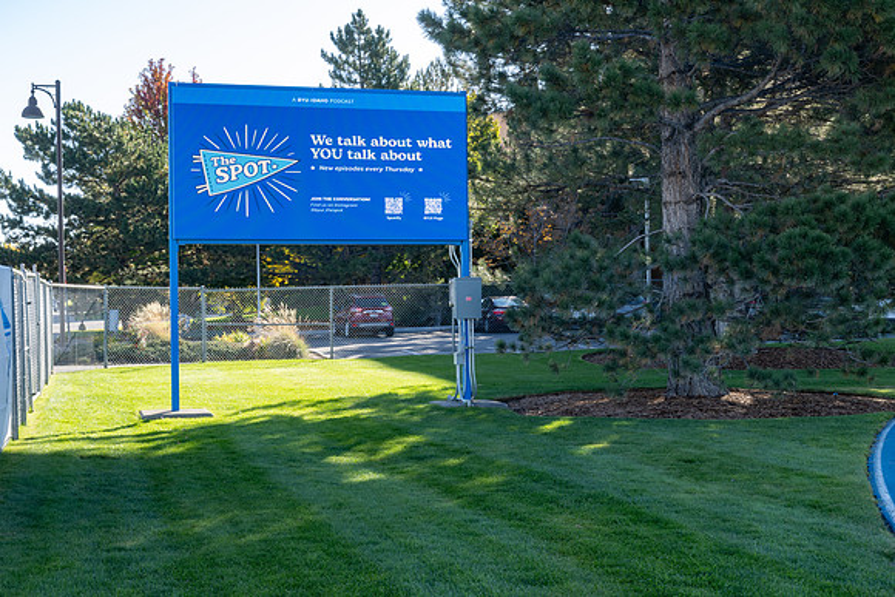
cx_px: 448
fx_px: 1243
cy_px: 298
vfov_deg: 27.0
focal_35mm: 50
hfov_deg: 39.6
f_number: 22
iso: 64
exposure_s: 1/5
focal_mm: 50
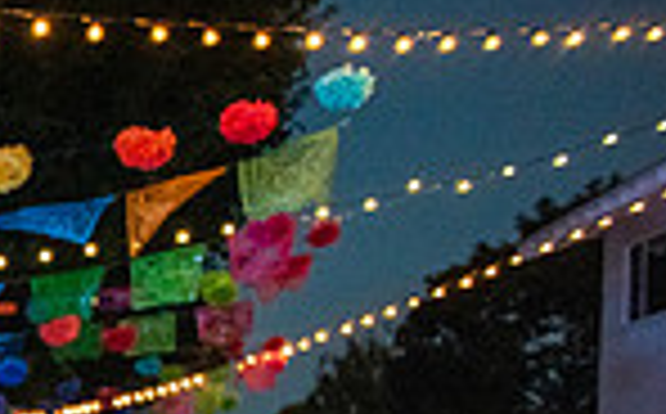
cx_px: -594
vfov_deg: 12.7
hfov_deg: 17.1
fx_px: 1740
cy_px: 668
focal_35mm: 96
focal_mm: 24
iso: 1600
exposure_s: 1/200
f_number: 2.8
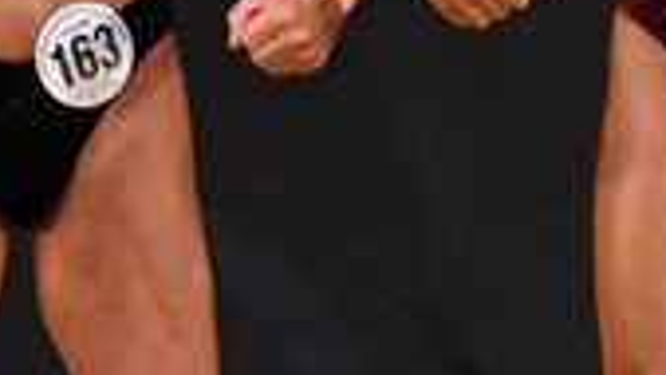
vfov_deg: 0.9
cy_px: 12
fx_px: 24102
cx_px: 865
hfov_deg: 1.6
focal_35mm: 1365
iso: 3600
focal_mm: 190
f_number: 5.6
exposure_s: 1/400
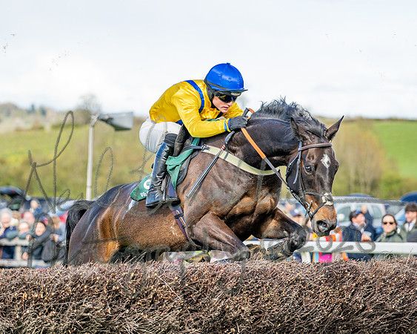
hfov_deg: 11.2
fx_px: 2130
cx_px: 207
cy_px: 182
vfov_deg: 8.9
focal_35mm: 173
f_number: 2.8
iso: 200
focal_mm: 115
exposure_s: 1/1600
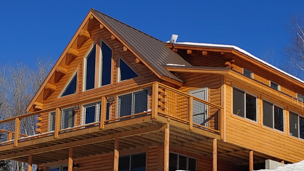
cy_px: 140
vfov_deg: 16.0
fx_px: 605
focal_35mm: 75
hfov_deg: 28.2
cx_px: 165
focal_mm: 4.23
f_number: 1.5
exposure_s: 1/7143
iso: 50
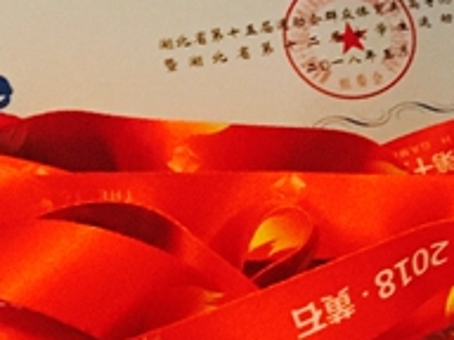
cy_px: 178
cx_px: 965
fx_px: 1784
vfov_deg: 10.9
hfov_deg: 12.4
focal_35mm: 136
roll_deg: -1.3
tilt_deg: -26.5
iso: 250
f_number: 2.2
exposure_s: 1/17
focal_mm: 4.15
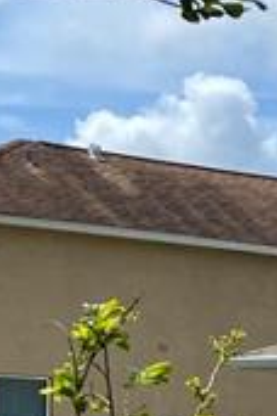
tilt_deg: -3.1
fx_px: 1870
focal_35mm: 162
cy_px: 569
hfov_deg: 7.8
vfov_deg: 12.2
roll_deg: -0.8
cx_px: 710
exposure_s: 1/2967
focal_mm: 4.25
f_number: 1.8
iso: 32
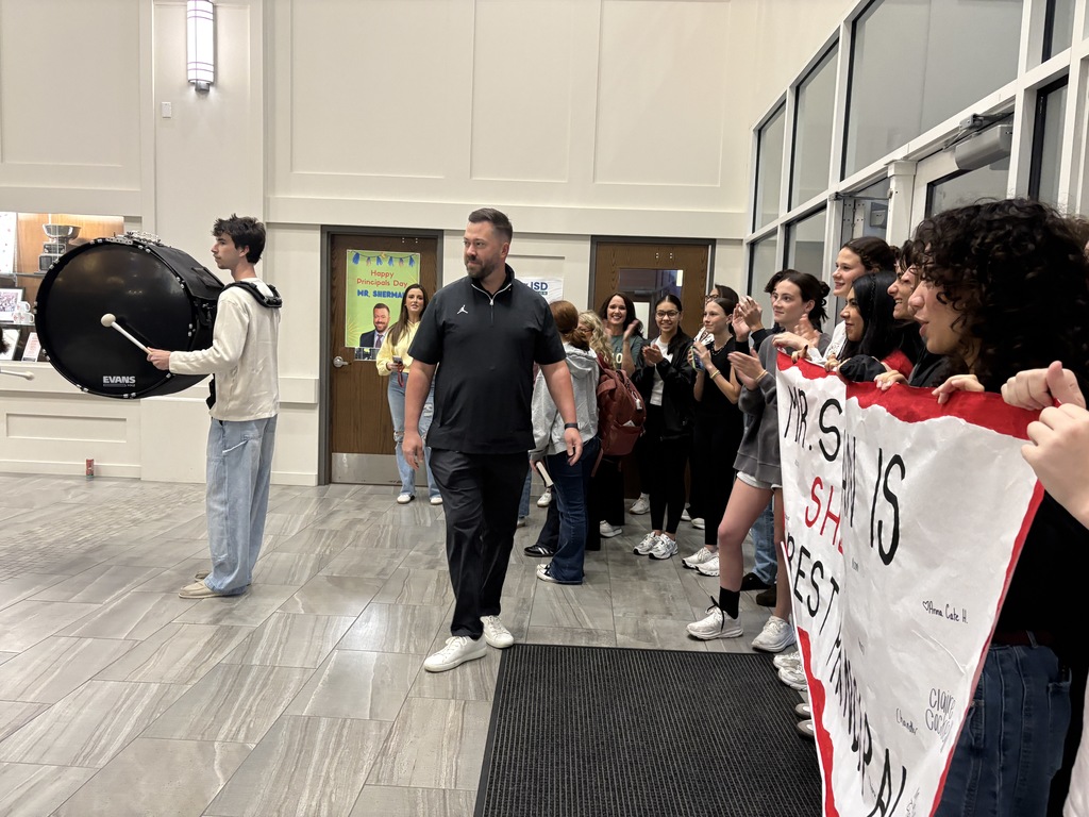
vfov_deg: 53.1
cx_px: 544
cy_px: 408
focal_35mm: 26
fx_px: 818
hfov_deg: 67.3
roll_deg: -1.2
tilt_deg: -5.6
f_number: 1.6
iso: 320
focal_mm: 5.96
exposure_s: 1/50
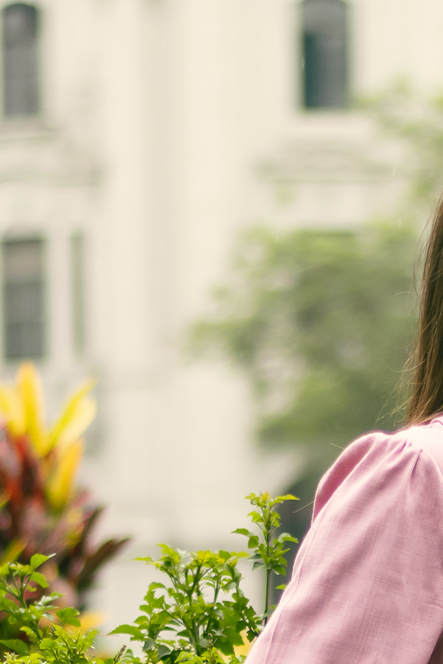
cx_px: 623
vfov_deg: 6.3
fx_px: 5943
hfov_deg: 4.2
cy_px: 1162
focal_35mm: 322
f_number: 1.8
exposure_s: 1/800
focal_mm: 50
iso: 100
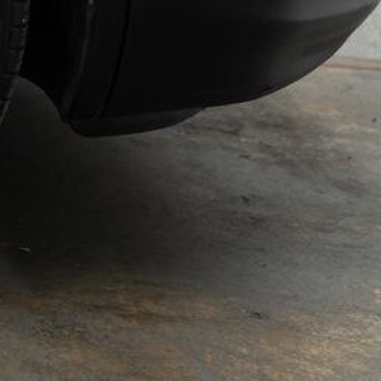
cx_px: -272
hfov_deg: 11.3
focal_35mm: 145
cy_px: -88
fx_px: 1806
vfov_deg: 11.8
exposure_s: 1/50
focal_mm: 28
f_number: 3.2
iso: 200
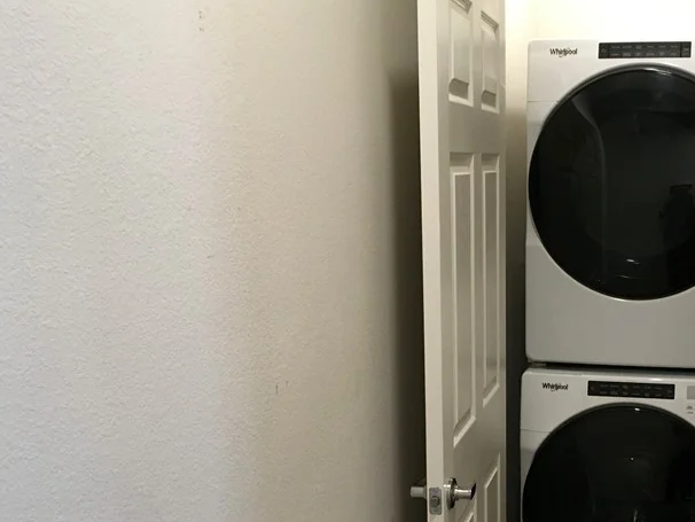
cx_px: 550
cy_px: 381
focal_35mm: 49
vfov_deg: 29.3
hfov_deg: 37.6
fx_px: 984
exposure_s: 1/30
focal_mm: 4.15
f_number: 2.2
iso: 100
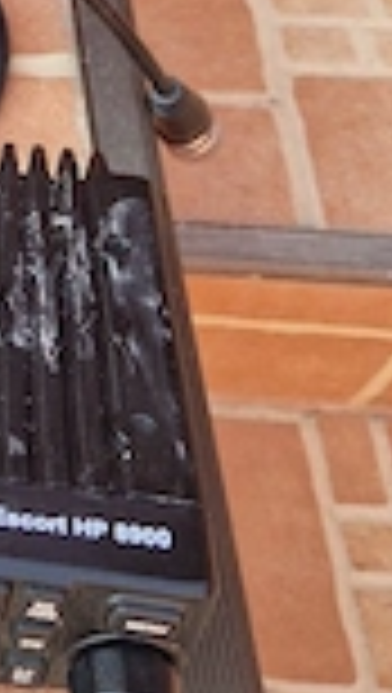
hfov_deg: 16.7
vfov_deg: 31.9
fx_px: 1197
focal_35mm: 65
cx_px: -216
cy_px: 198
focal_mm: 5.4
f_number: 1.8
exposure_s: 1/182
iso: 50
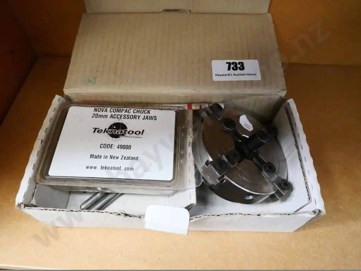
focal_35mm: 24
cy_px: 136
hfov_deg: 71.6
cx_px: 180
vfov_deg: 56.8
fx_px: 250
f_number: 5.6
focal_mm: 12
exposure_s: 1/125
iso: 6400
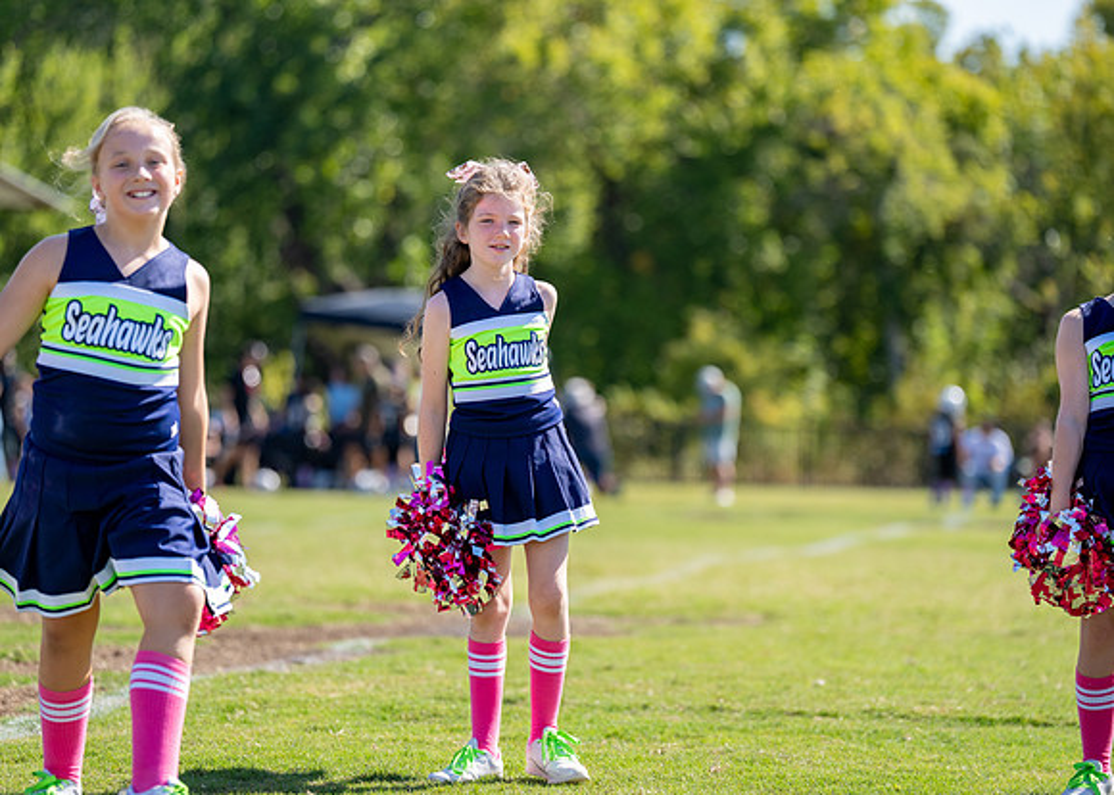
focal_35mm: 146
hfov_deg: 13.7
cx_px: 511
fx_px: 4625
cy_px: 402
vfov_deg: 9.8
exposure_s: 1/2000
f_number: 2.8
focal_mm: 138
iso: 200
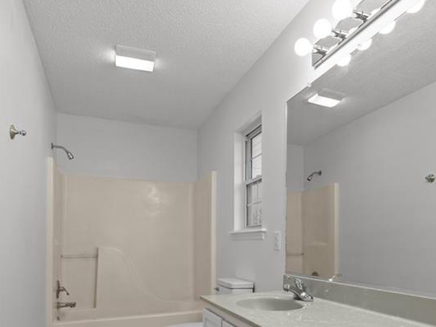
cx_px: 248
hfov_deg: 67.0
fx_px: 327
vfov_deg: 50.5
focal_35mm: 26
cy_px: 252
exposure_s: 1/6
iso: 200
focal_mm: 14
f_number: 7.1
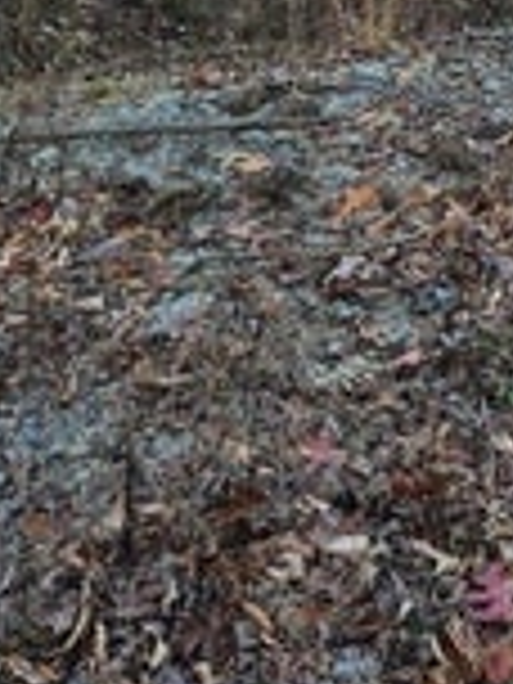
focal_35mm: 97
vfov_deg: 16.8
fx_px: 1917
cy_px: -544
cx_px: 626
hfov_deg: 14.7
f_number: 1.8
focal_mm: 5.4
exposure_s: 1/355
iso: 25
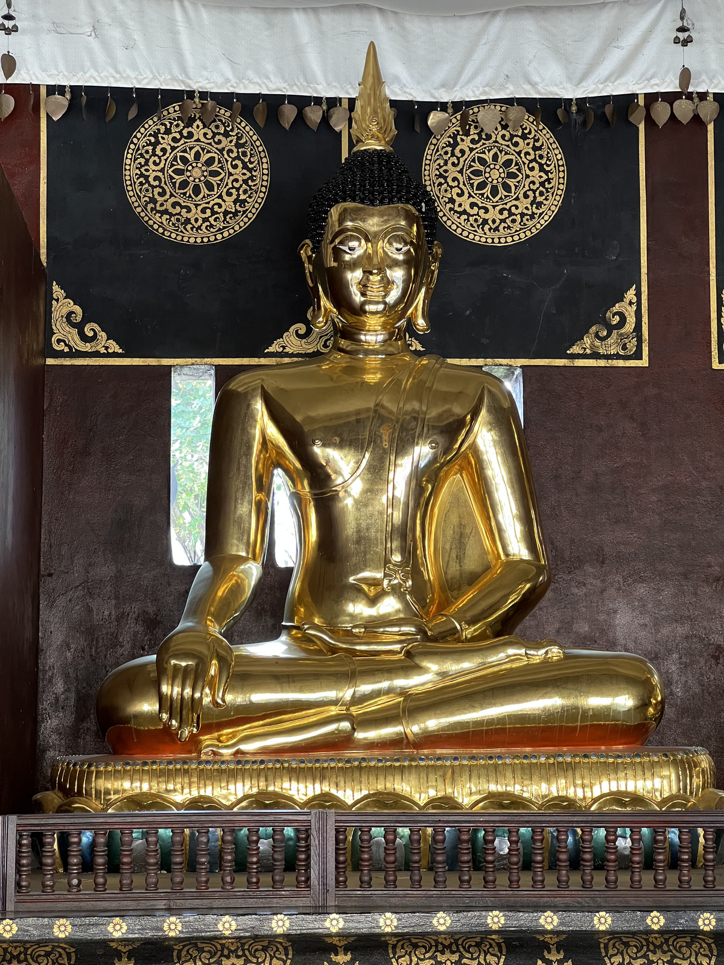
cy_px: 482
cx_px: 362
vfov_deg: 25.3
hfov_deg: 19.1
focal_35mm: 77
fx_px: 2147
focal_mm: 9
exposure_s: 1/60
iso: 320
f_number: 2.8
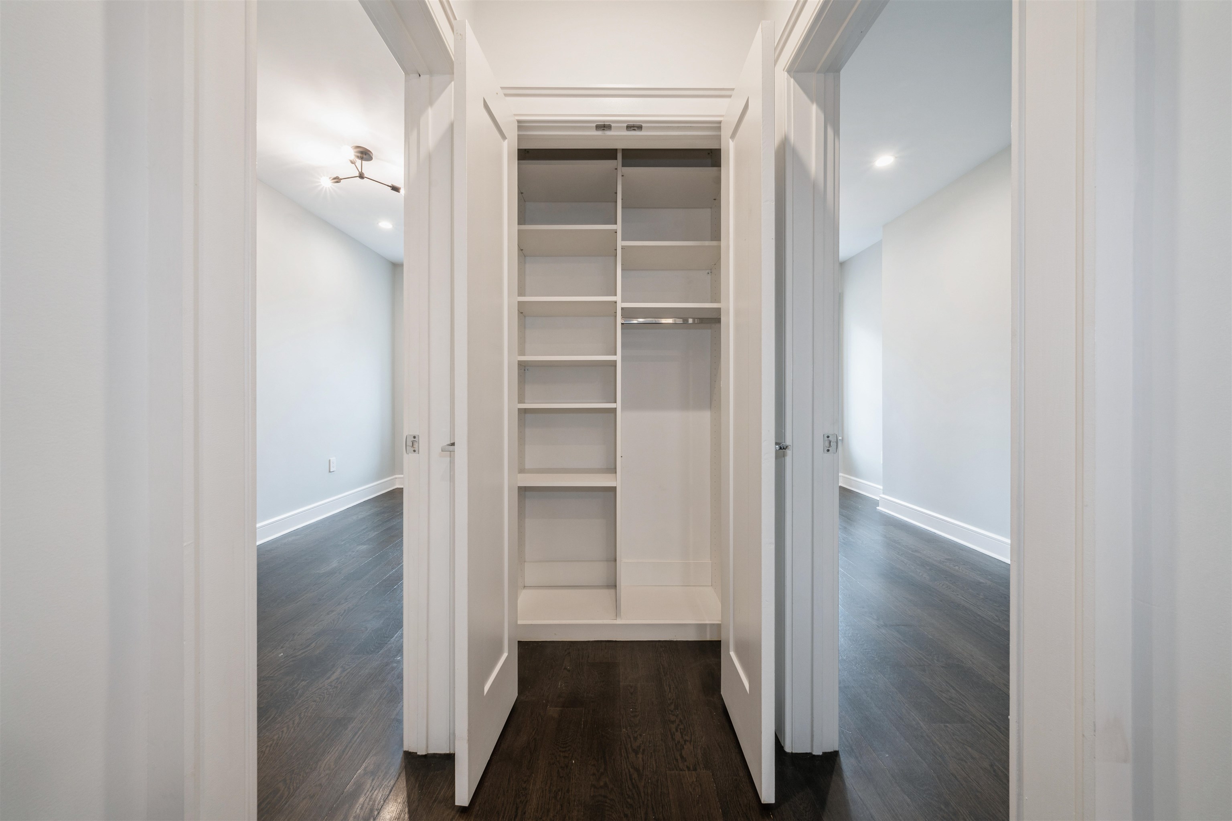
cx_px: 616
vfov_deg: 90.0
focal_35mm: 12
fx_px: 411
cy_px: 410
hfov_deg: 112.6
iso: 200
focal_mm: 12
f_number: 11
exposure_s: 1/1.67
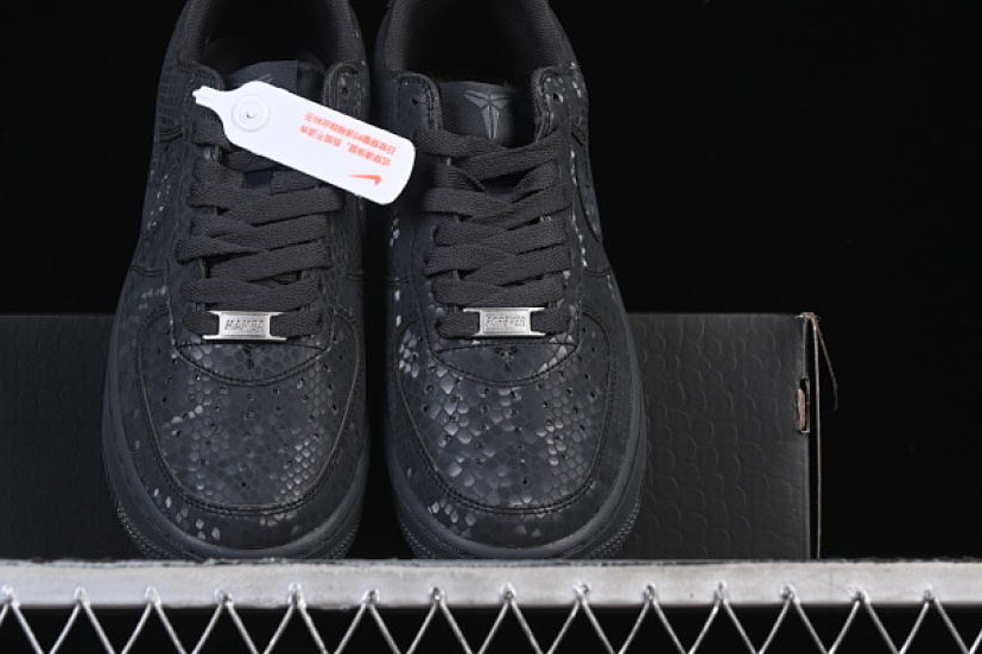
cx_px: 425
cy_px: 305
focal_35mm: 98
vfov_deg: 14.0
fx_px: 2673
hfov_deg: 20.8
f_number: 7.1
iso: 160
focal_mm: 50
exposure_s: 1/80
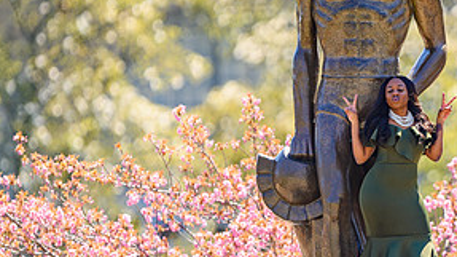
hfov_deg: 2.3
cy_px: 125
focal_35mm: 948
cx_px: 409
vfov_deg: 1.3
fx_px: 11480
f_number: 2.8
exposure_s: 1/800
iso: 125
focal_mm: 400
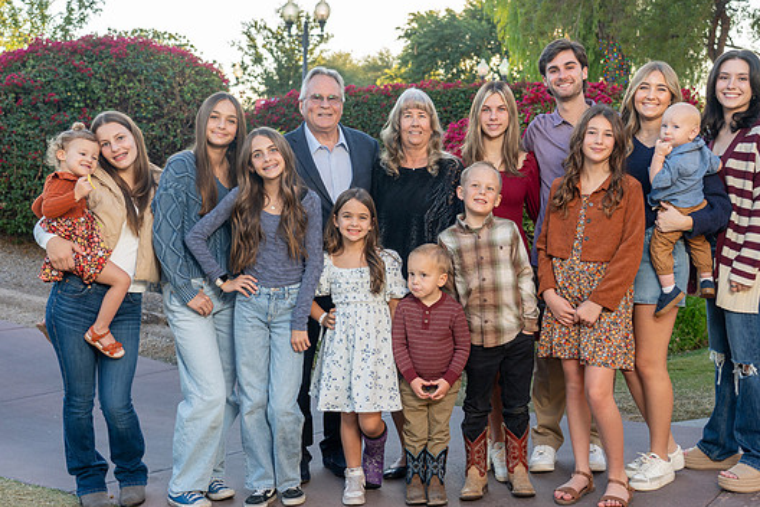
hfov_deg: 46.4
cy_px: 247
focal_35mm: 42
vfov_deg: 31.9
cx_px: 406
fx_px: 887
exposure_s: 1/200
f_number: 4
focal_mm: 36
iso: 250
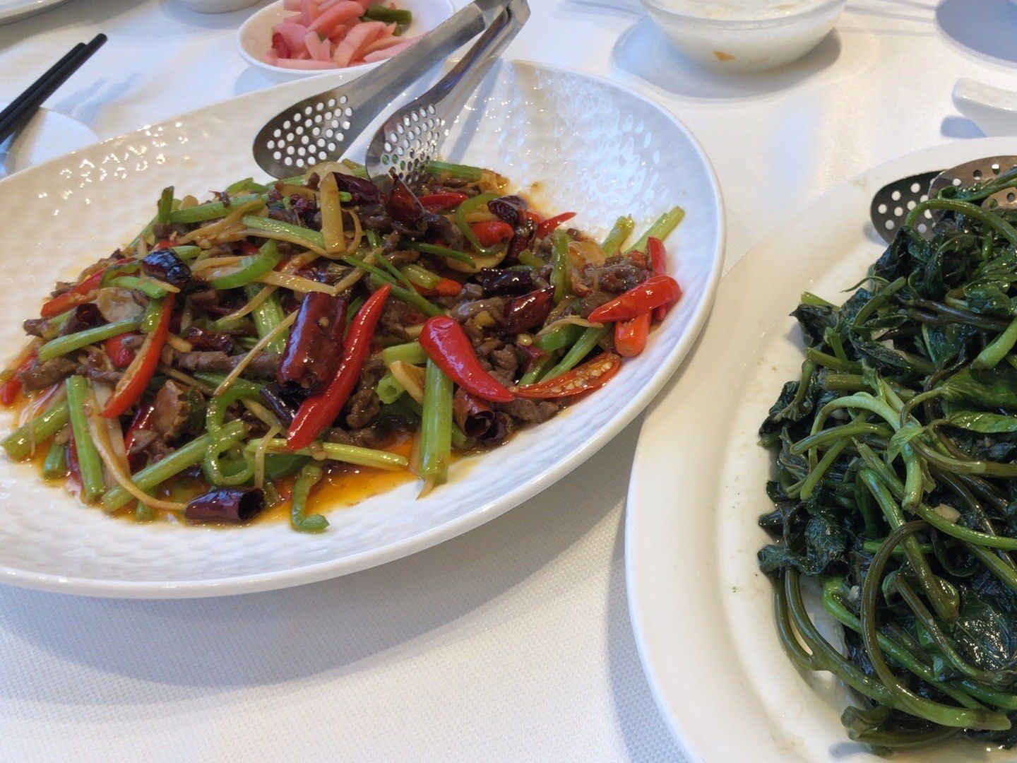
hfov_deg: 30.3
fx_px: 1880
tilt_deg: -41.6
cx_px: 508
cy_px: 382
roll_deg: +5.4
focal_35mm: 64
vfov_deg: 22.9
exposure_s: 1/50
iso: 40
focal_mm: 4
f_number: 1.8
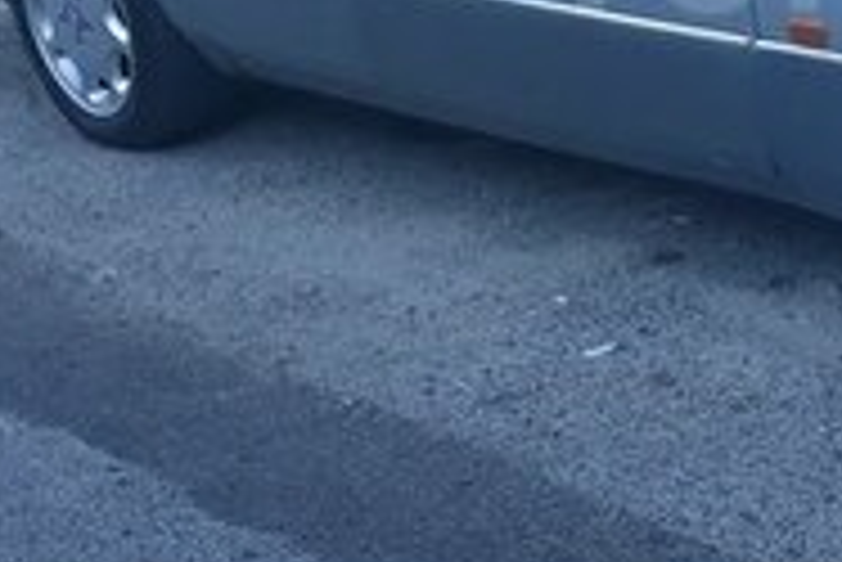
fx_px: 2317
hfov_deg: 19.4
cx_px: 1000
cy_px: -56
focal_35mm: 99
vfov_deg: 13.6
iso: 40
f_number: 1.7
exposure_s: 1/177
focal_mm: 3.71
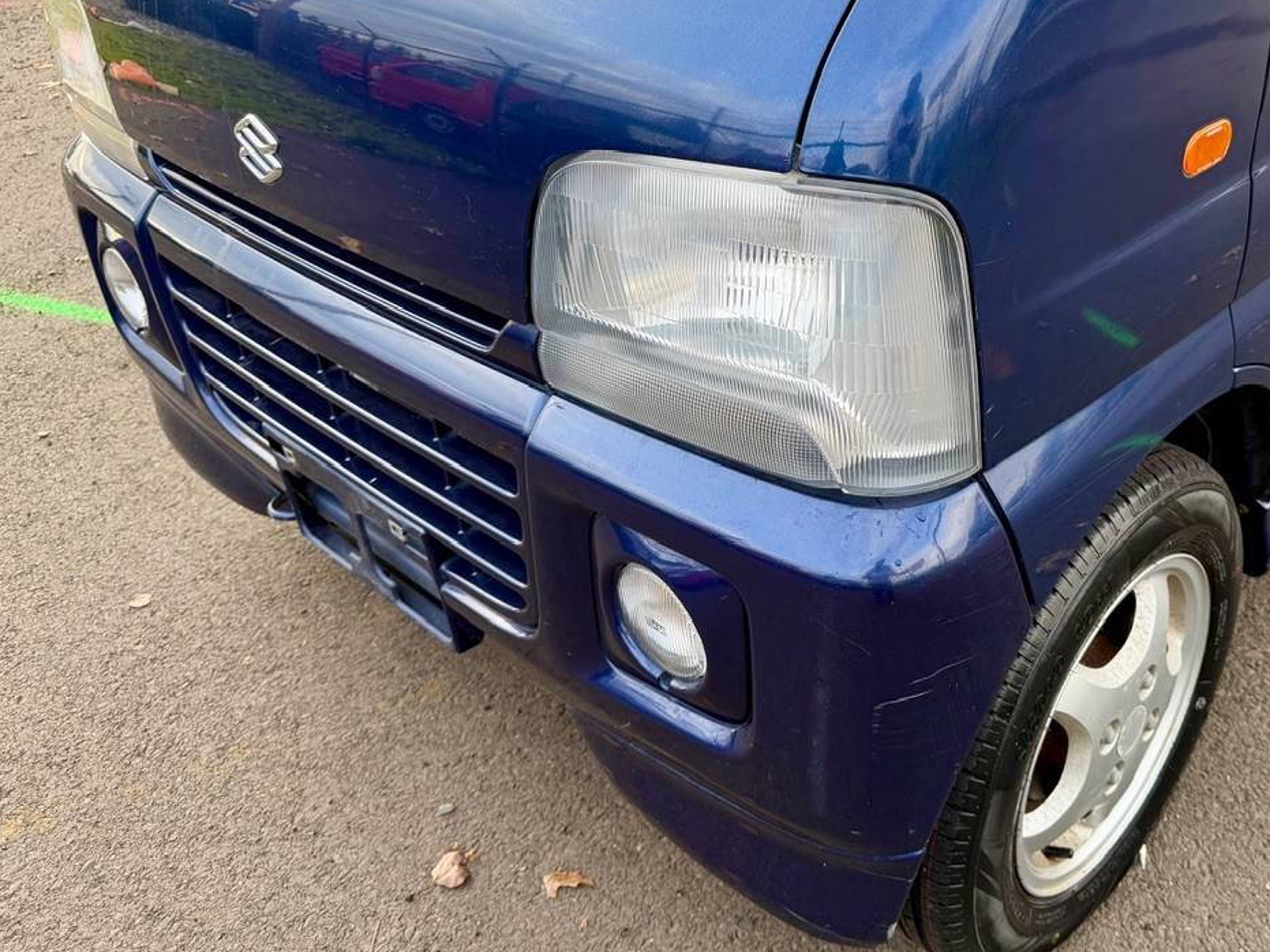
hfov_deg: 54.0
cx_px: 872
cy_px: 342
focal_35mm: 33
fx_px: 1211
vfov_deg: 42.5
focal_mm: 6.76
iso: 80
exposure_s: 1/240
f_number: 1.78
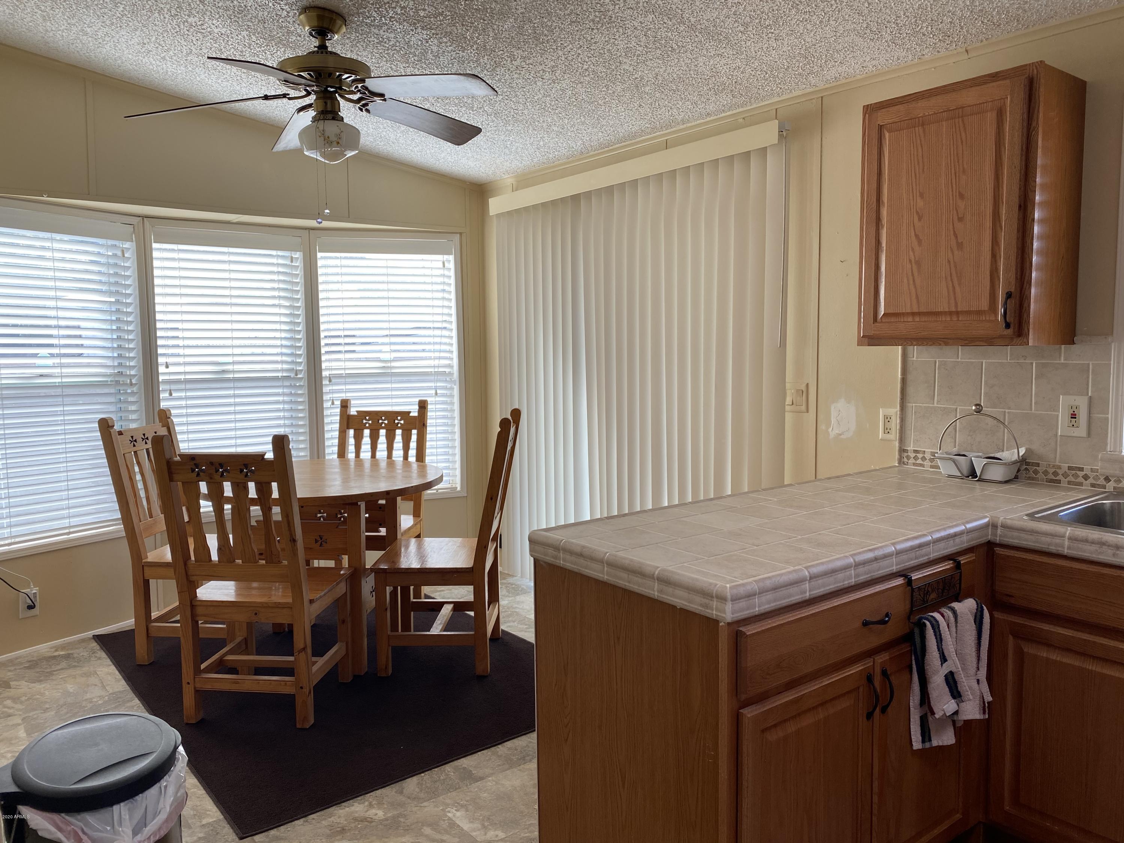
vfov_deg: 53.1
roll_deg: +0.5
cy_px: 422
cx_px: 562
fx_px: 844
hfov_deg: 67.3
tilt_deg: -4.8
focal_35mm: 26
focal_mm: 4.25
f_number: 1.8
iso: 32
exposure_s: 1/129
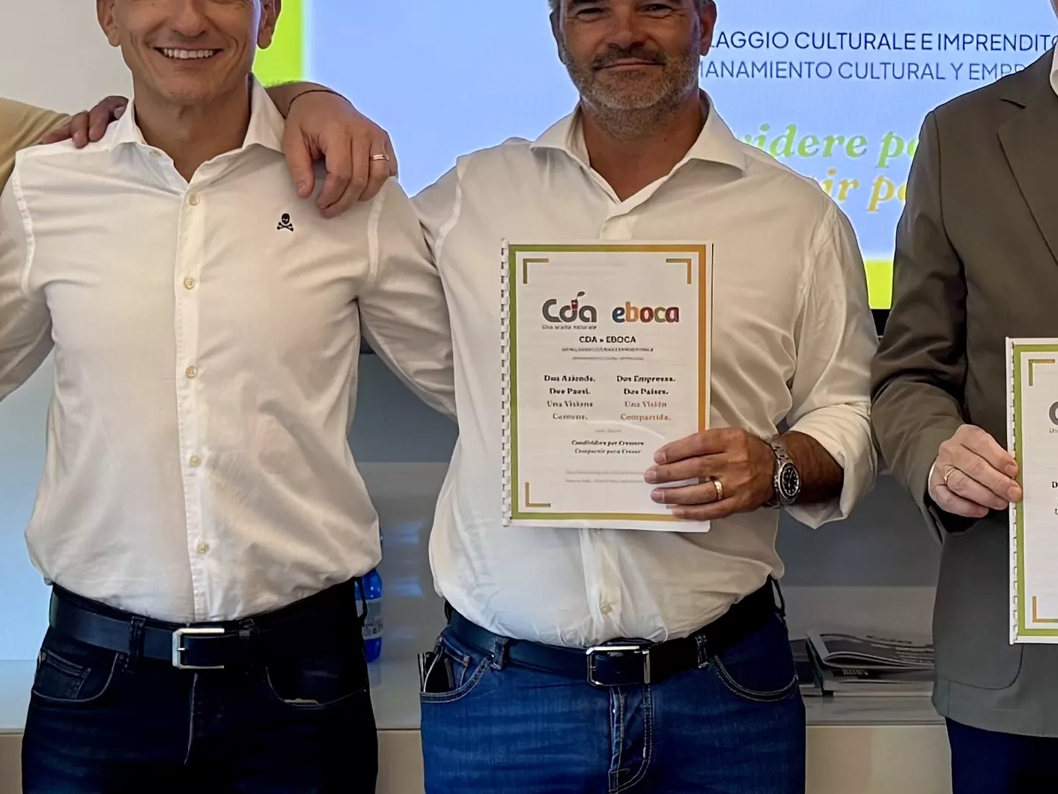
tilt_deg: -2.1
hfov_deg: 20.0
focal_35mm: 97
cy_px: 261
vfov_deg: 15.2
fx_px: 2965
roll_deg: -0.5
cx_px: 873
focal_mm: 6.76
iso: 160
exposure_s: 1/100
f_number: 1.78
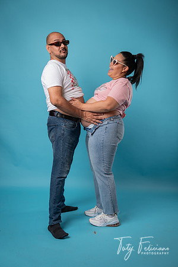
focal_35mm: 41
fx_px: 304
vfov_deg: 47.4
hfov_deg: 32.6
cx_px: 89
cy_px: 134
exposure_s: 1/50
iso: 50
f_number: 3.2
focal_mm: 41
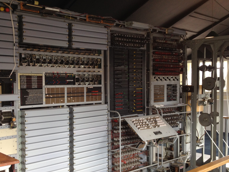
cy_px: 100
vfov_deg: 30.8
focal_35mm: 47
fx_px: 311
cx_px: 82
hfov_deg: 40.1
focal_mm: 4.28
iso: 64
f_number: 2.4
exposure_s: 1/40
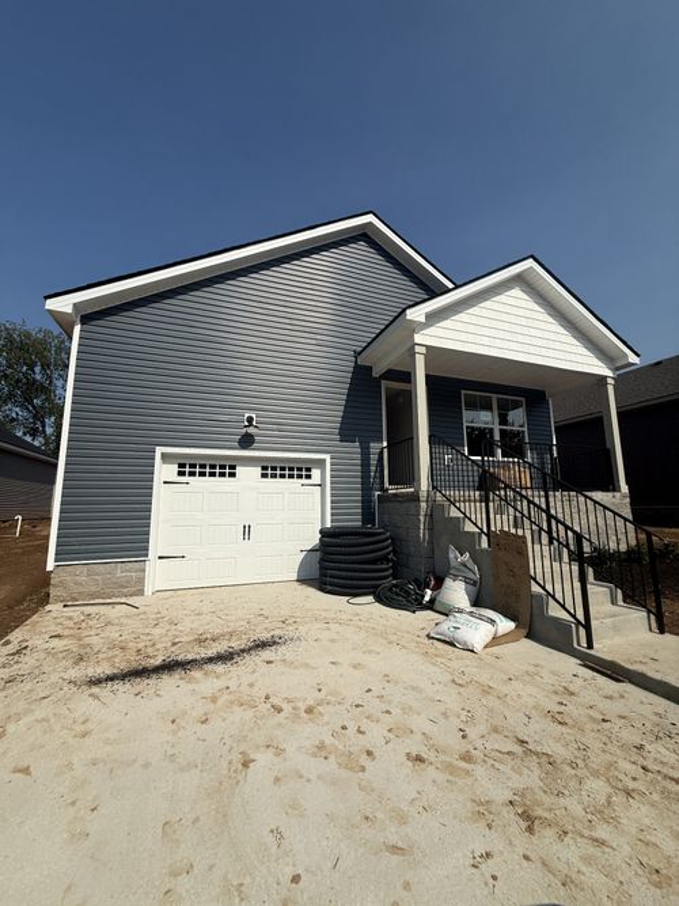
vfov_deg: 102.1
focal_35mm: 14
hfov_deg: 85.7
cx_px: 340
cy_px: 453
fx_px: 366
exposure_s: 1/5155
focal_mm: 2.22
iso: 50
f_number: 2.2
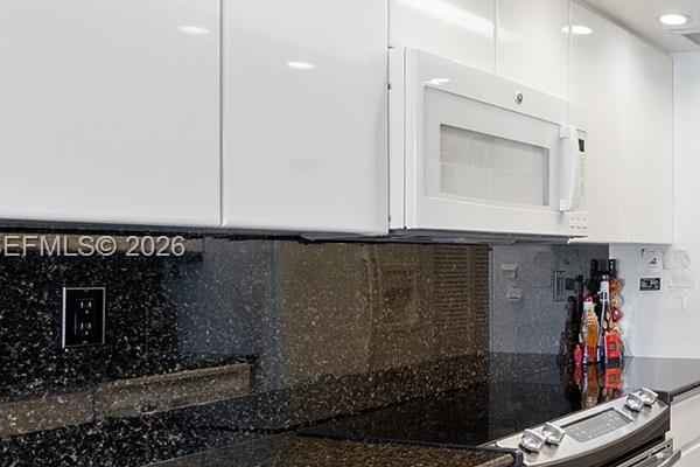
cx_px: 756
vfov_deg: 33.4
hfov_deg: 40.1
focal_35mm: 40
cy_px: 249
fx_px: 778
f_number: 8
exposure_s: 1/40
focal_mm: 10
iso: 500
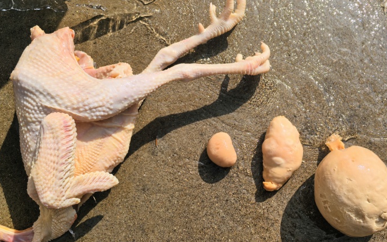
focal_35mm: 34
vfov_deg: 37.0
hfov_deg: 56.7
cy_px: 153
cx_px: 200
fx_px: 359
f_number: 2
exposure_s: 1/4464
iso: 50
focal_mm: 5.75
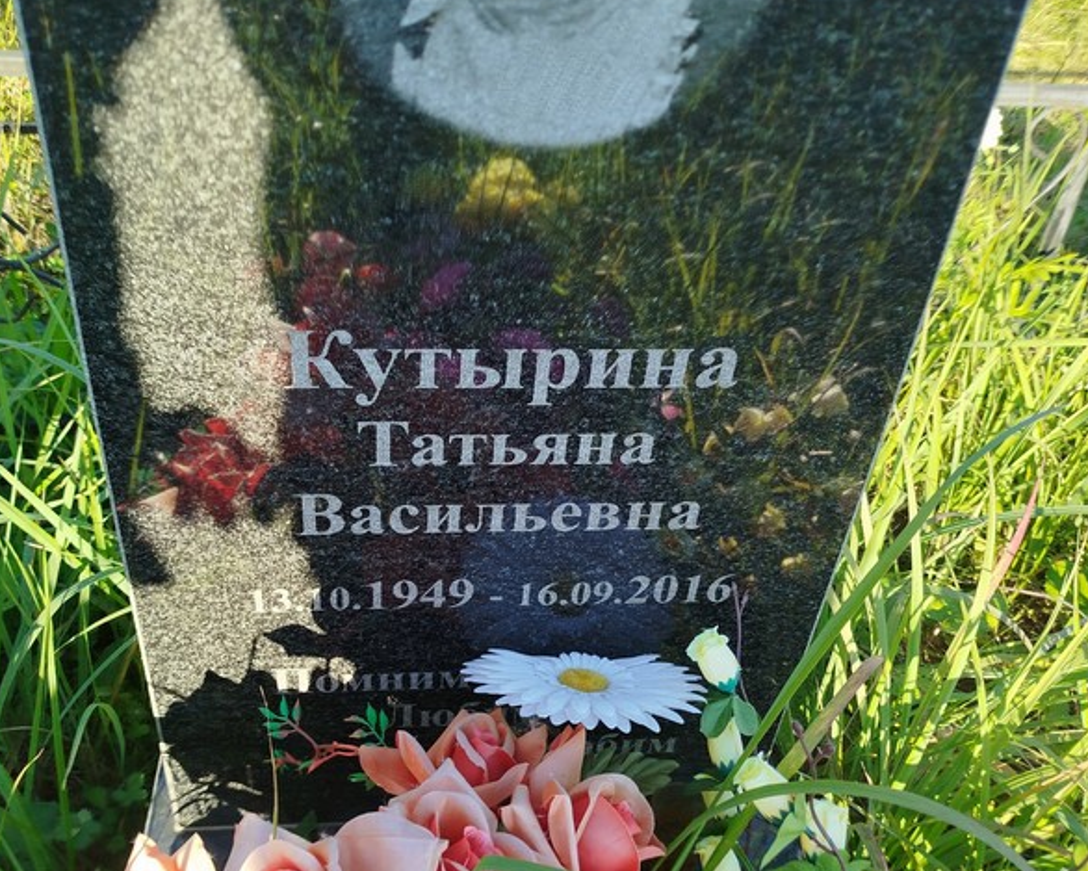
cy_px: 477
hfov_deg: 55.5
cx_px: 481
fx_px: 1031
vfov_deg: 45.7
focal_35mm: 32
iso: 50
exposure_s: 1/235
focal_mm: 5.31
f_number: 1.7
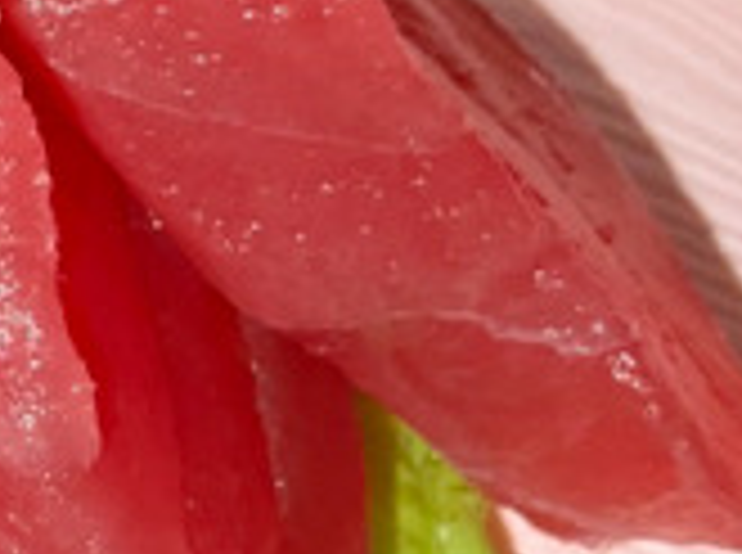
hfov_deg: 12.2
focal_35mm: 141
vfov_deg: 10.3
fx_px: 3016
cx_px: -791
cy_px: -72
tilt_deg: -59.9
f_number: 1.8
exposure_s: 1/279
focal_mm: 3
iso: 16
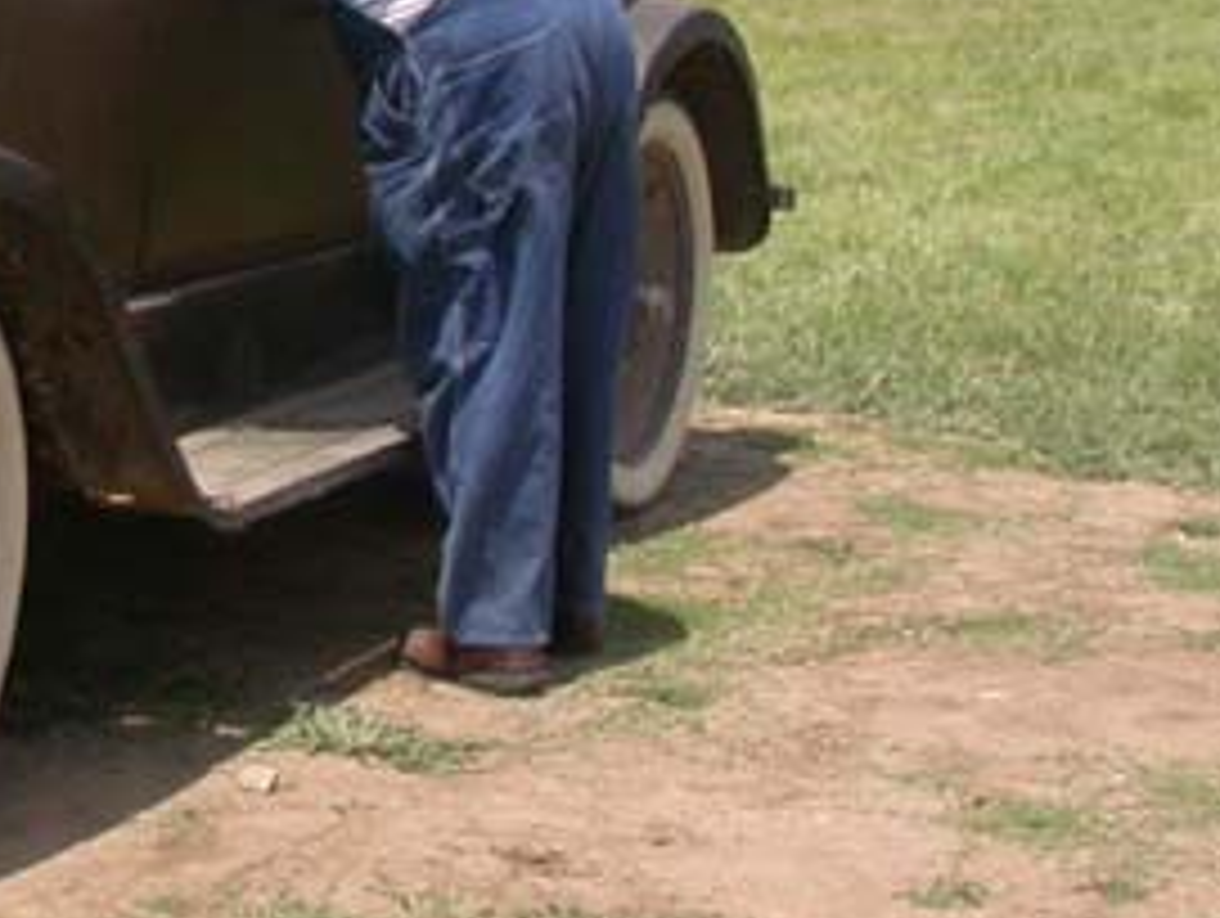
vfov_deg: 13.1
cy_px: 72
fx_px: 3953
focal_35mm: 112
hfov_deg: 16.9
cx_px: -189
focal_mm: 7.85
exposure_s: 1/375
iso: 100
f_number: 6.7
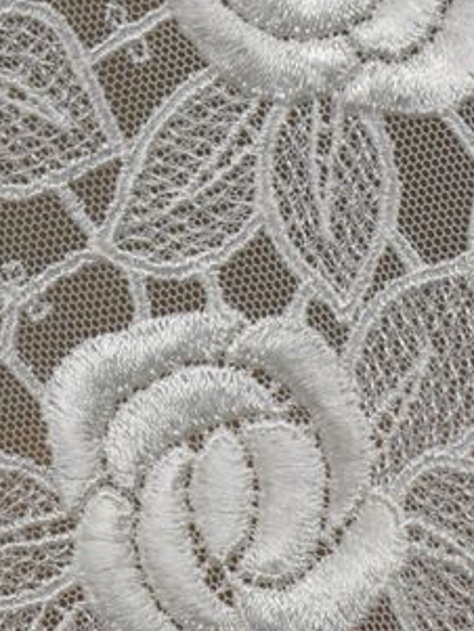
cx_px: -359
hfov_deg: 4.9
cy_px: 600
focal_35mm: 302
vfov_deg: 6.5
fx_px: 5508
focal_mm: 35
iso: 400
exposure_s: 1/80
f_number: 4.5
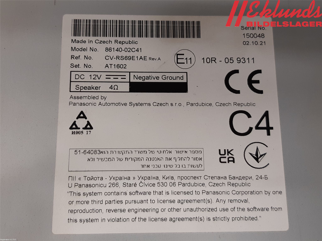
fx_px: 242
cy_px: 120
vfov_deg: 53.1
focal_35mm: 26
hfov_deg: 67.3
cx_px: 161
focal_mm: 3.93
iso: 64
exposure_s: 1/50
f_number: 1.7
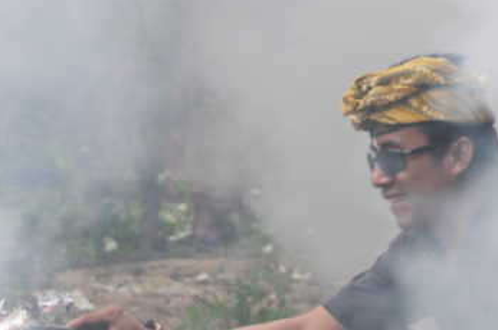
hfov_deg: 2.4
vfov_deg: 1.6
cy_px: 301
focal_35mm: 868
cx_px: 440
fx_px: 11980
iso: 320
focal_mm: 200
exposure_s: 1/200
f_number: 8
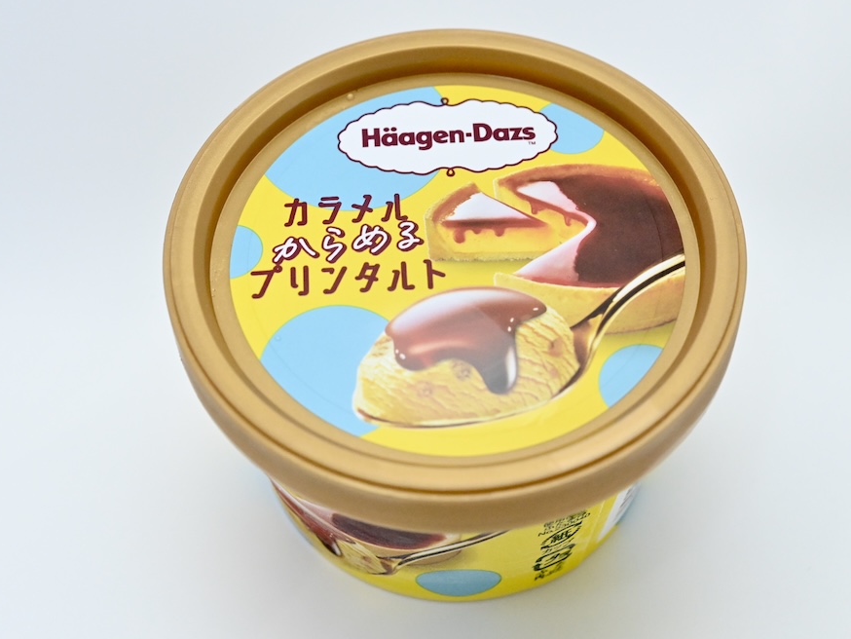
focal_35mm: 66
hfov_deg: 29.4
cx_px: 458
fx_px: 1623
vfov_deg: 22.3
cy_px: 317
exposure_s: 1/160
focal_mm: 60
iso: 6400
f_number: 10
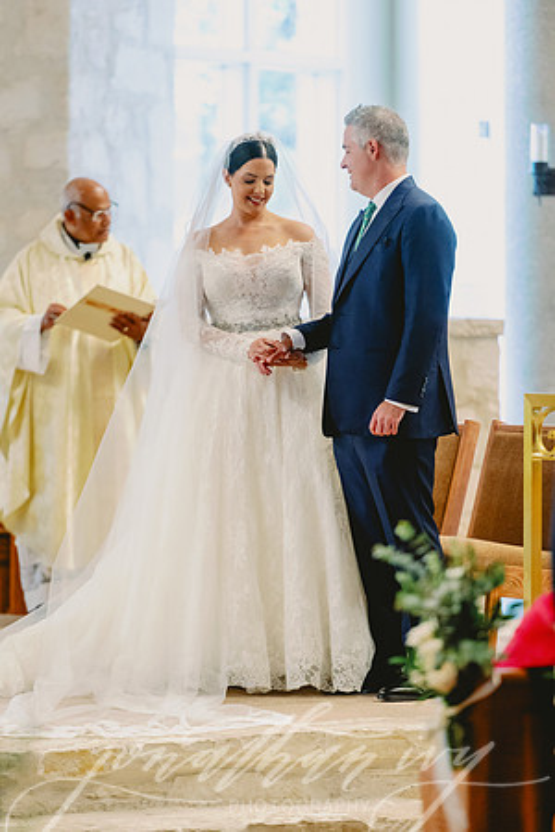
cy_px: 416
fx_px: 4625
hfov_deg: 6.9
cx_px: 278
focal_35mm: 200
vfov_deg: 10.3
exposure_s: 1/320
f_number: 2.8
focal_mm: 200
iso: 2500
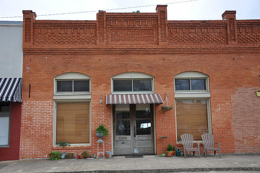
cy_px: 86
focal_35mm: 38
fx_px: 270
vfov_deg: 35.4
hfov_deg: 51.3
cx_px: 130
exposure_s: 1/40
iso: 200
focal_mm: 25
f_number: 6.3
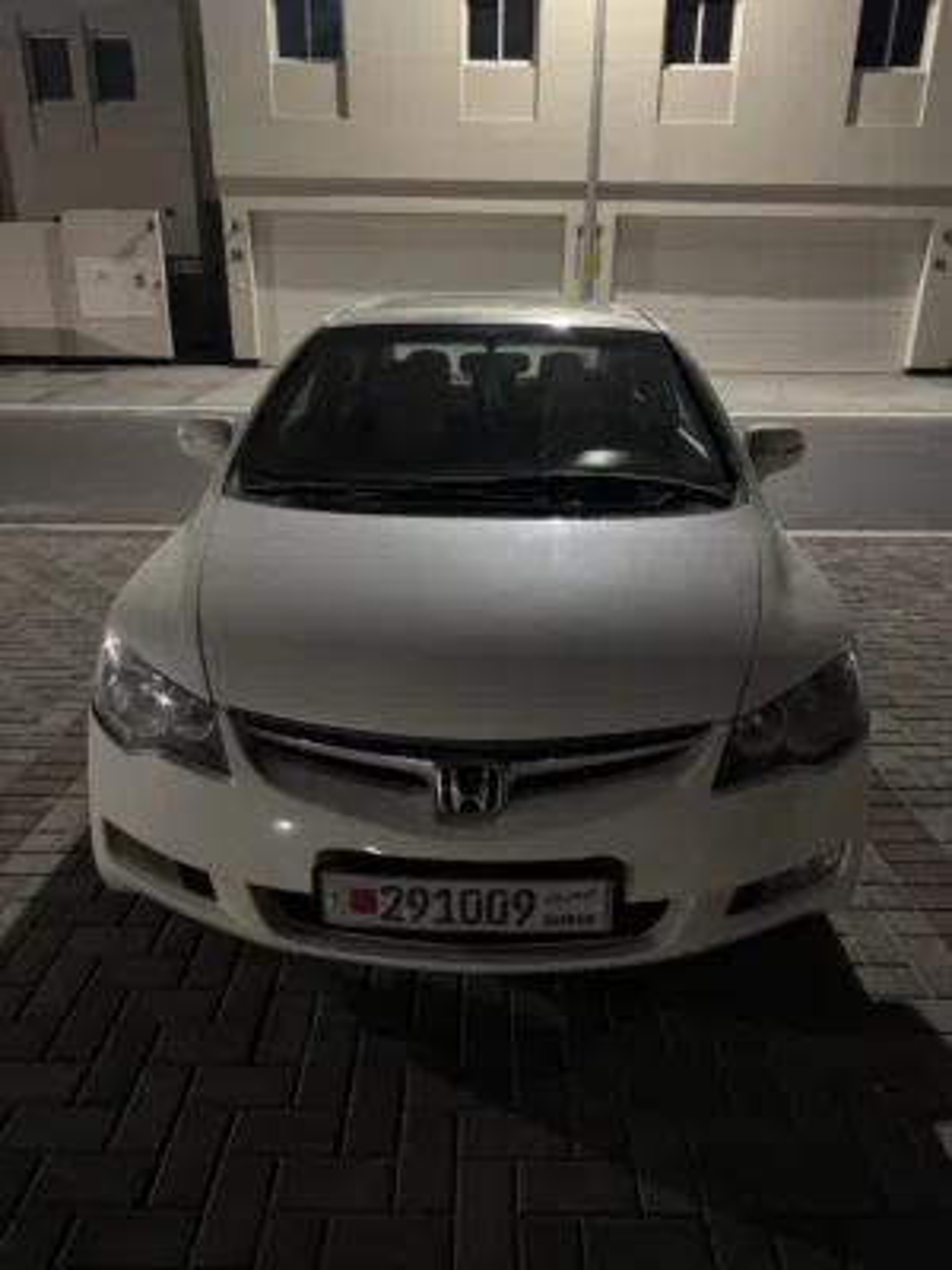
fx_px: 880
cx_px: 476
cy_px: 635
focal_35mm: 24
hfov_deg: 56.8
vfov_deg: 71.6
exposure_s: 1/32
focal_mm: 6.76
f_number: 1.78
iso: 1000
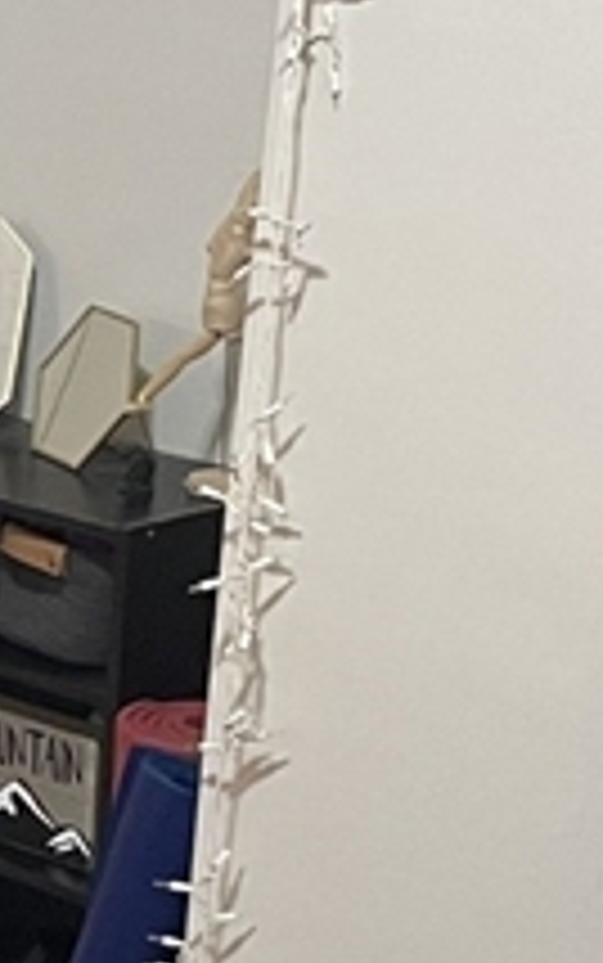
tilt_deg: -17.0
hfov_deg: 9.0
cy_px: 684
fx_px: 3466
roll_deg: -0.1
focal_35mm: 132
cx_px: -855
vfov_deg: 15.8
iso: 320
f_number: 1.6
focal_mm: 4.2
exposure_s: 1/60
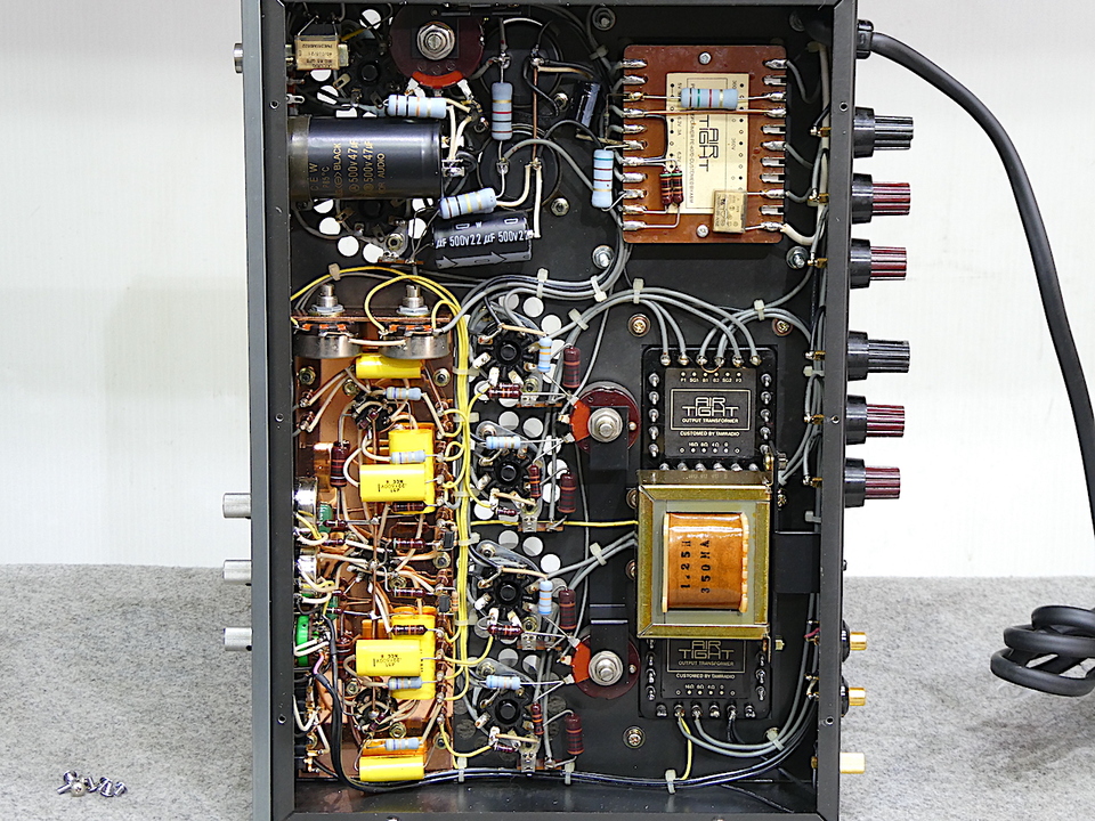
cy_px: 410
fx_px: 2657
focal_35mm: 84
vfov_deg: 17.6
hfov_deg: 23.3
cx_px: 548
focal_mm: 15
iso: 200
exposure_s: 1/5
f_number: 4.8
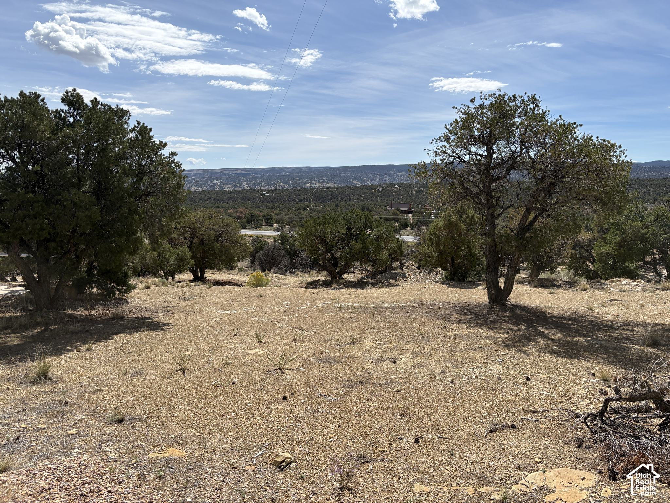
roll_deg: -0.7
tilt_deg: -7.7
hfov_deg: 67.3
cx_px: 335
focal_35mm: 26
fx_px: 503
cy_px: 252
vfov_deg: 53.1
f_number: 1.6
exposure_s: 1/4950
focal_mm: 5.96
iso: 50
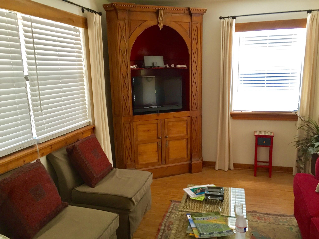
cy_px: 120
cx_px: 160
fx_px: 267
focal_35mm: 29
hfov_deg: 61.7
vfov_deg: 48.2
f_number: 2.2
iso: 64
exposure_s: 1/30
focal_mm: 4.15
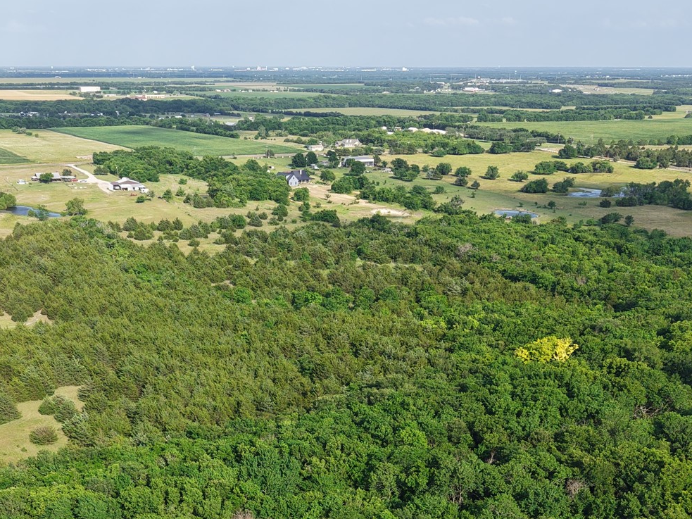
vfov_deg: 28.0
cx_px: 211
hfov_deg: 37.6
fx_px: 999
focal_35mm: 50
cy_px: 466
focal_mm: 8.67
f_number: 1.8
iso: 180
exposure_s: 1/2500
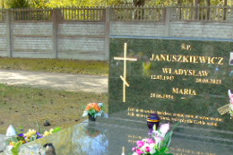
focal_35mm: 64
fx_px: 414
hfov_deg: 31.4
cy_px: 140
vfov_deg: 20.8
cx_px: 132
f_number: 3.4
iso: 80
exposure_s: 1/125
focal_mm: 4.4
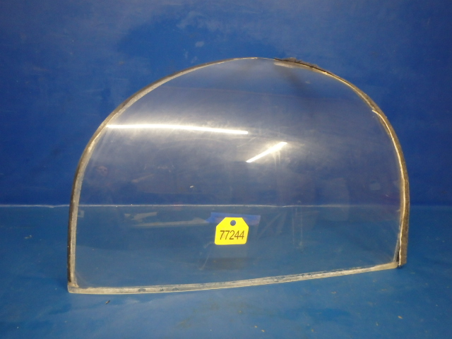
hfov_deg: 63.4
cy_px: 170
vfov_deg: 49.7
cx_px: 226
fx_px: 366
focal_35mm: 28
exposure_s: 1/30
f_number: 3.9
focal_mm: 5
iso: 640
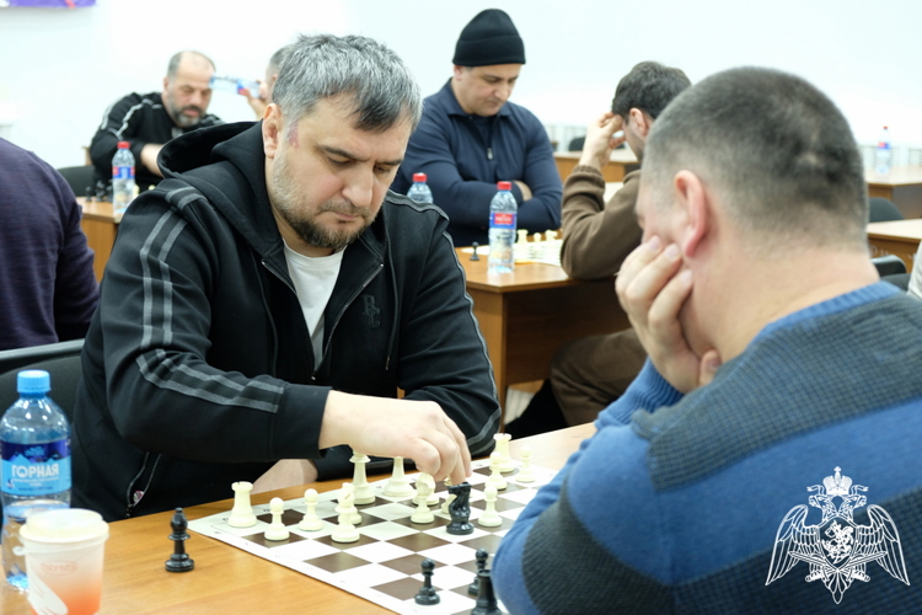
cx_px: 461
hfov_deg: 31.4
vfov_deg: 21.2
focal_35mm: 64
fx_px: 1639
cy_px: 308
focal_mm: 42.5
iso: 800
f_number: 4
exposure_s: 1/13
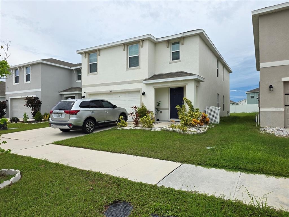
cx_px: 144
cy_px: 108
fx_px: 192
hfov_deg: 73.9
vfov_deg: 58.9
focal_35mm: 23
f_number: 1.7
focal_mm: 6.25
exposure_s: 1/7061
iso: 80
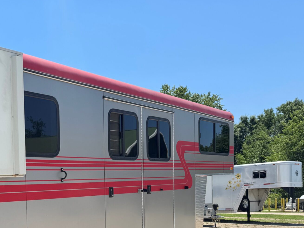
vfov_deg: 29.6
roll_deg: +0.0
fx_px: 413
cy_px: 206
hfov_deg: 36.7
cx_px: 7
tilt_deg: +1.2
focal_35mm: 47
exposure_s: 1/3597
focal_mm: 6.76
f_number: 1.78
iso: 80
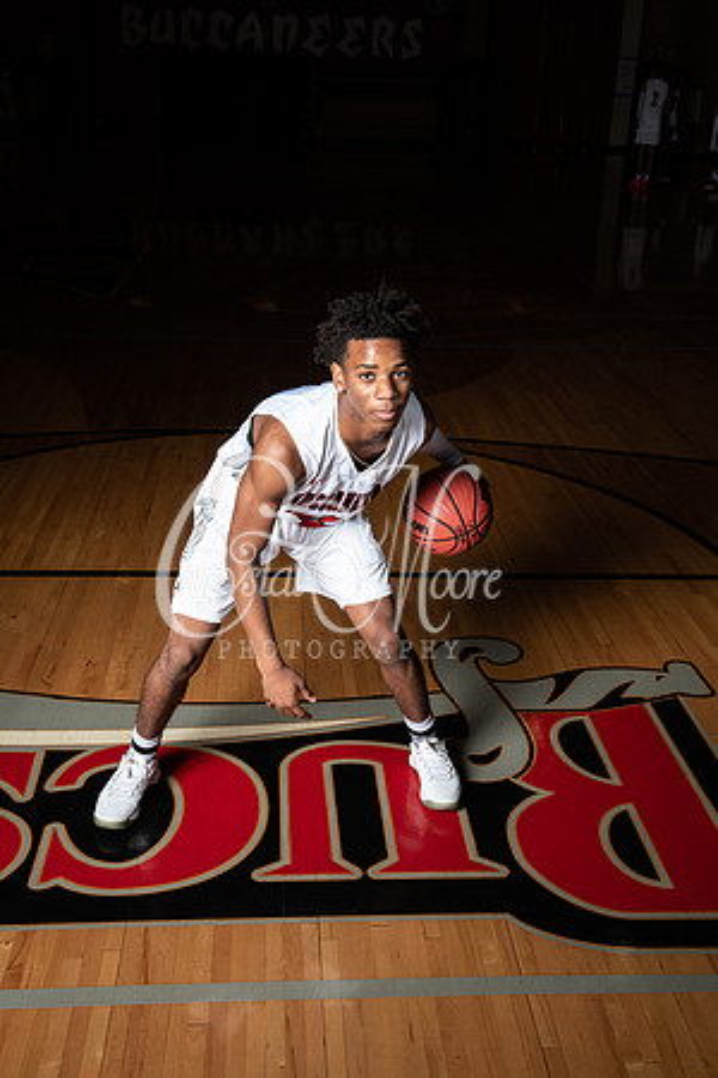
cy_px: 539
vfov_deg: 50.7
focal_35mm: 38
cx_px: 359
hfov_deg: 35.1
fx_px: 1137
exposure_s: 1/200
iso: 320
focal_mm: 38
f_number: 14
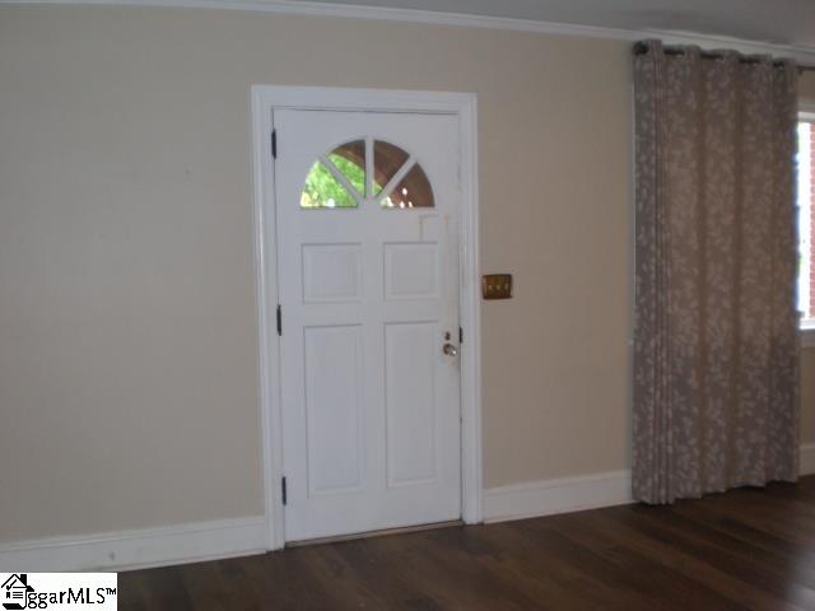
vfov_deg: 37.7
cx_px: 408
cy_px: 306
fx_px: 895
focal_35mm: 38
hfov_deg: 49.0
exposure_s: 1/60
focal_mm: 6.3
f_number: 3.1
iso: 200
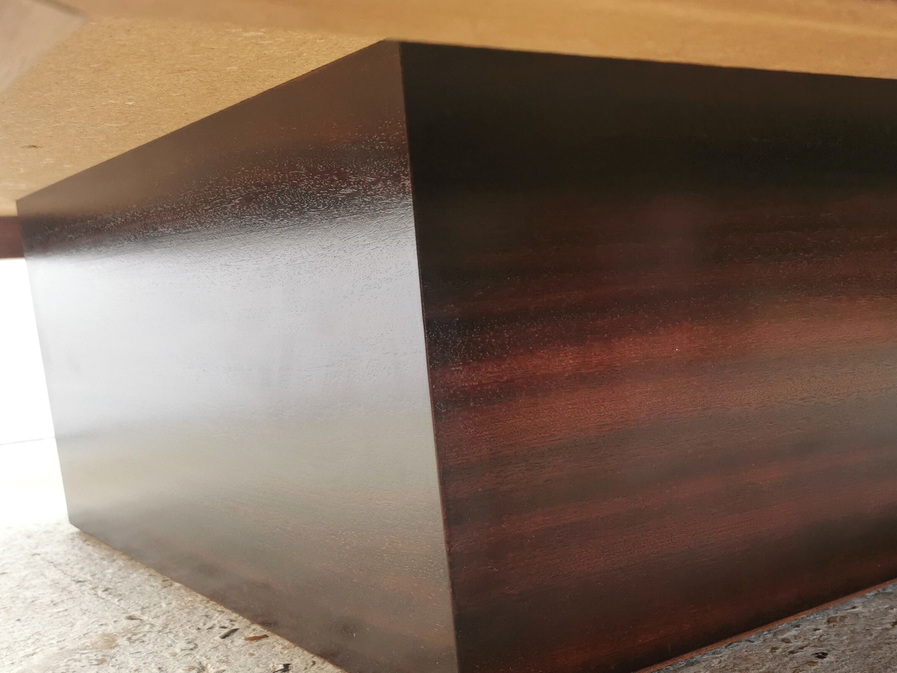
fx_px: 1088
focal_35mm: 42
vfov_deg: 33.8
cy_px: 486
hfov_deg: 44.4
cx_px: 567
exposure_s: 1/100
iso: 160
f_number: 1.8
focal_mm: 5.58
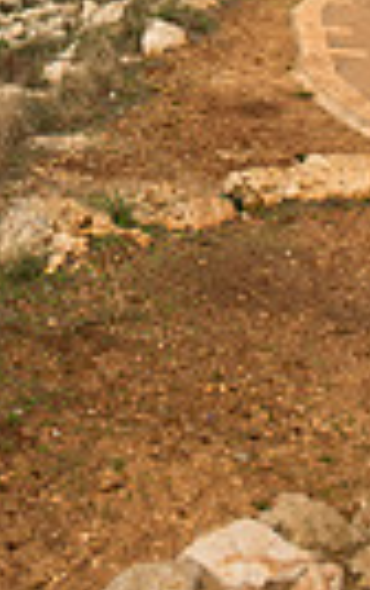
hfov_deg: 15.7
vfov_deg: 20.8
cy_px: -335
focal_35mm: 82
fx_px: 1320
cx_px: 22
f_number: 3.5
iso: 100
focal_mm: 24
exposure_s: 1/640
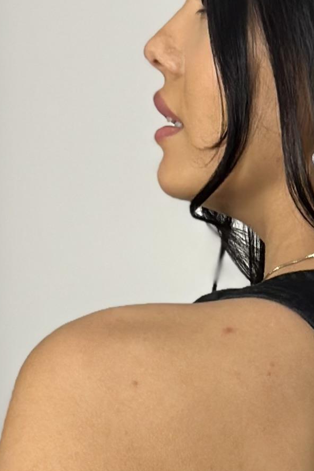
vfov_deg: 8.6
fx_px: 2957
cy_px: 926
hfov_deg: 6.1
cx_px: 309
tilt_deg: -14.1
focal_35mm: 226
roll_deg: -0.7
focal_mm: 6.86
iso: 100
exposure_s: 1/100
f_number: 1.78
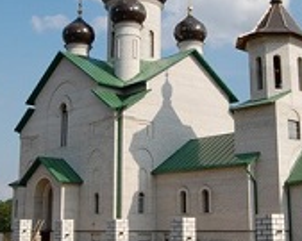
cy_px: 83
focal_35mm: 60
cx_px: 161
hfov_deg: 31.5
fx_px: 536
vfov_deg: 25.3
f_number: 10
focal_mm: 18
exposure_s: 1/400
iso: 200
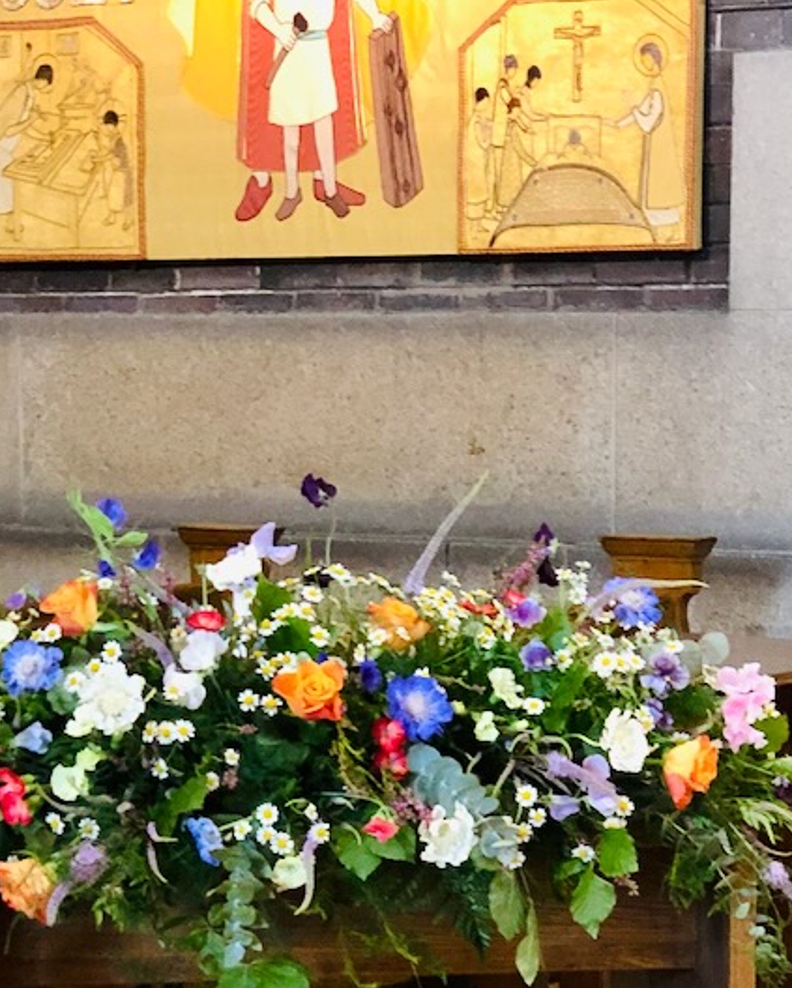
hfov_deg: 12.5
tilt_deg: -7.5
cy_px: 889
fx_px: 3601
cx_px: 440
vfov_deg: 15.5
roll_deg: +0.9
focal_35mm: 123
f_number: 2.4
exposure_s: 1/8
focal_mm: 6
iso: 160
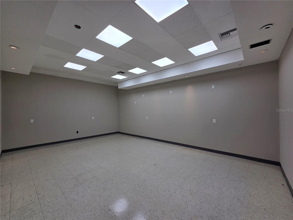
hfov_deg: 106.2
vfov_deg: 89.9
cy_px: 110
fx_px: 110
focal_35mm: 13
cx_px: 146
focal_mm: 2.2
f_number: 2.2
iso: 50
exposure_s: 1/191
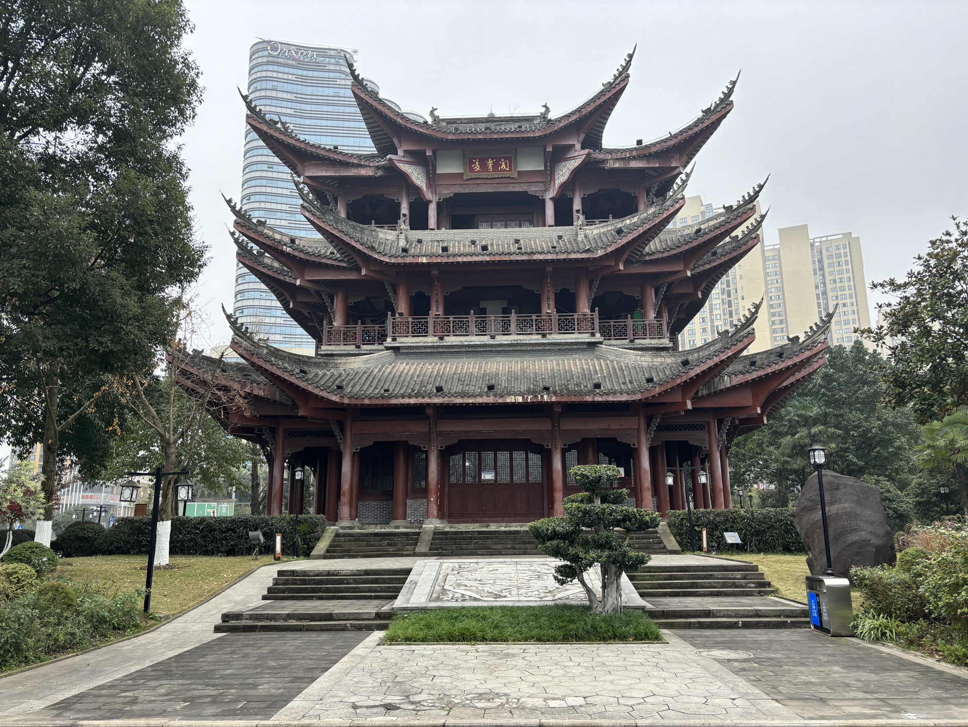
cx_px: 484
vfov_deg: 53.1
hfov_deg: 67.3
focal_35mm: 26
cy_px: 364
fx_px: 727
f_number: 1.6
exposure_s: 1/239
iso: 50
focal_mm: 5.96
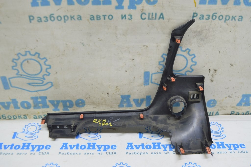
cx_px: 126
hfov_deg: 46.4
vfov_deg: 31.8
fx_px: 293
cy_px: 84
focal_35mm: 42
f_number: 5.6
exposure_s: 1/20
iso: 400
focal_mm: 28
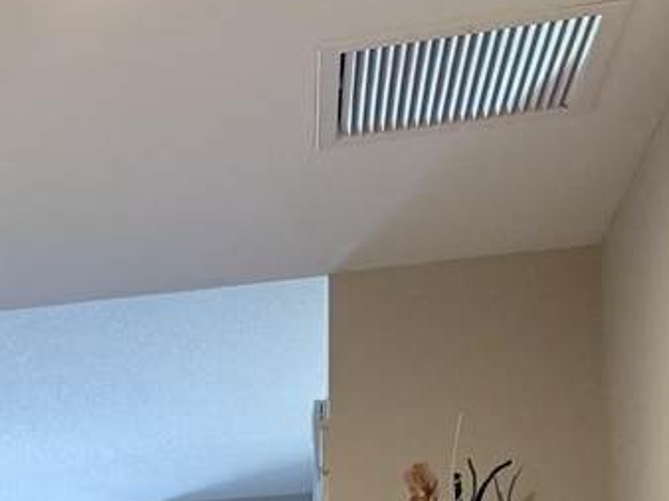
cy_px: 859
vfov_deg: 14.5
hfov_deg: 18.4
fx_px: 1757
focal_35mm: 91
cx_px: -412
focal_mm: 6.76
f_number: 1.78
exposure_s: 1/120
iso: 250
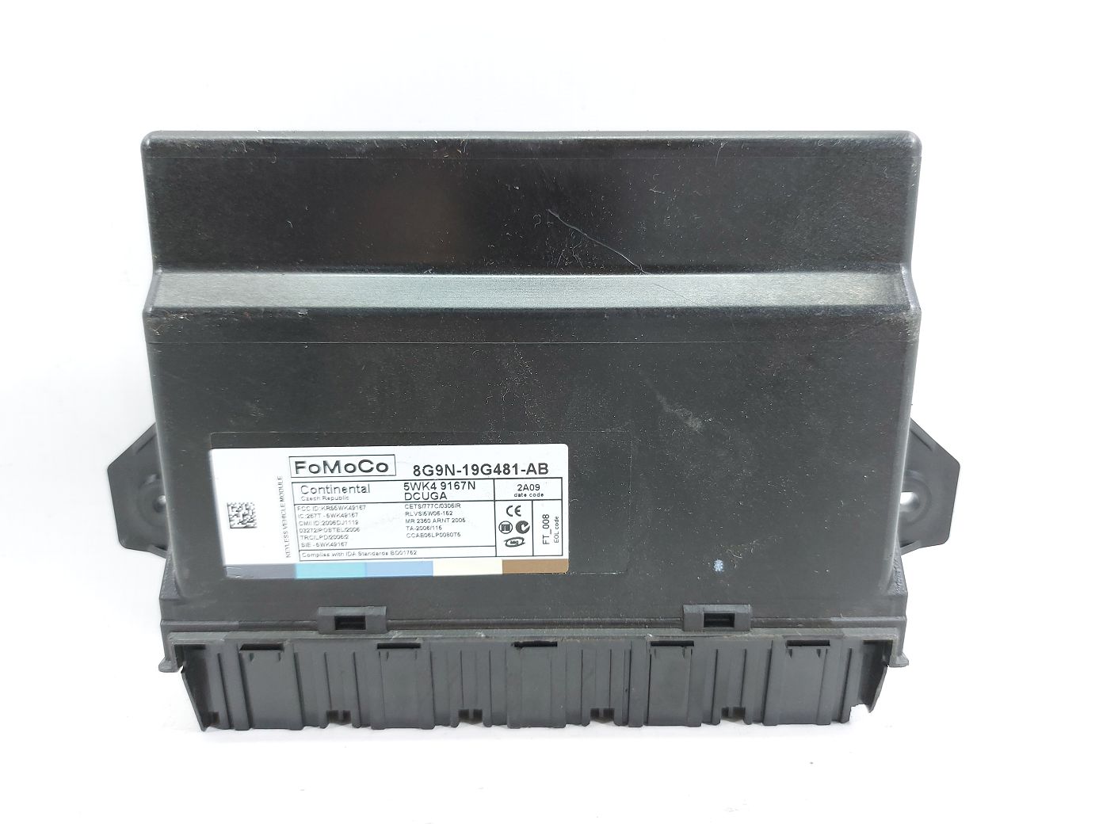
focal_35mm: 24
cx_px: 550
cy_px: 412
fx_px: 762
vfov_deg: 56.8
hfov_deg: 71.6
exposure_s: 1/50
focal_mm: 5.23
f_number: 1.8
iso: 125
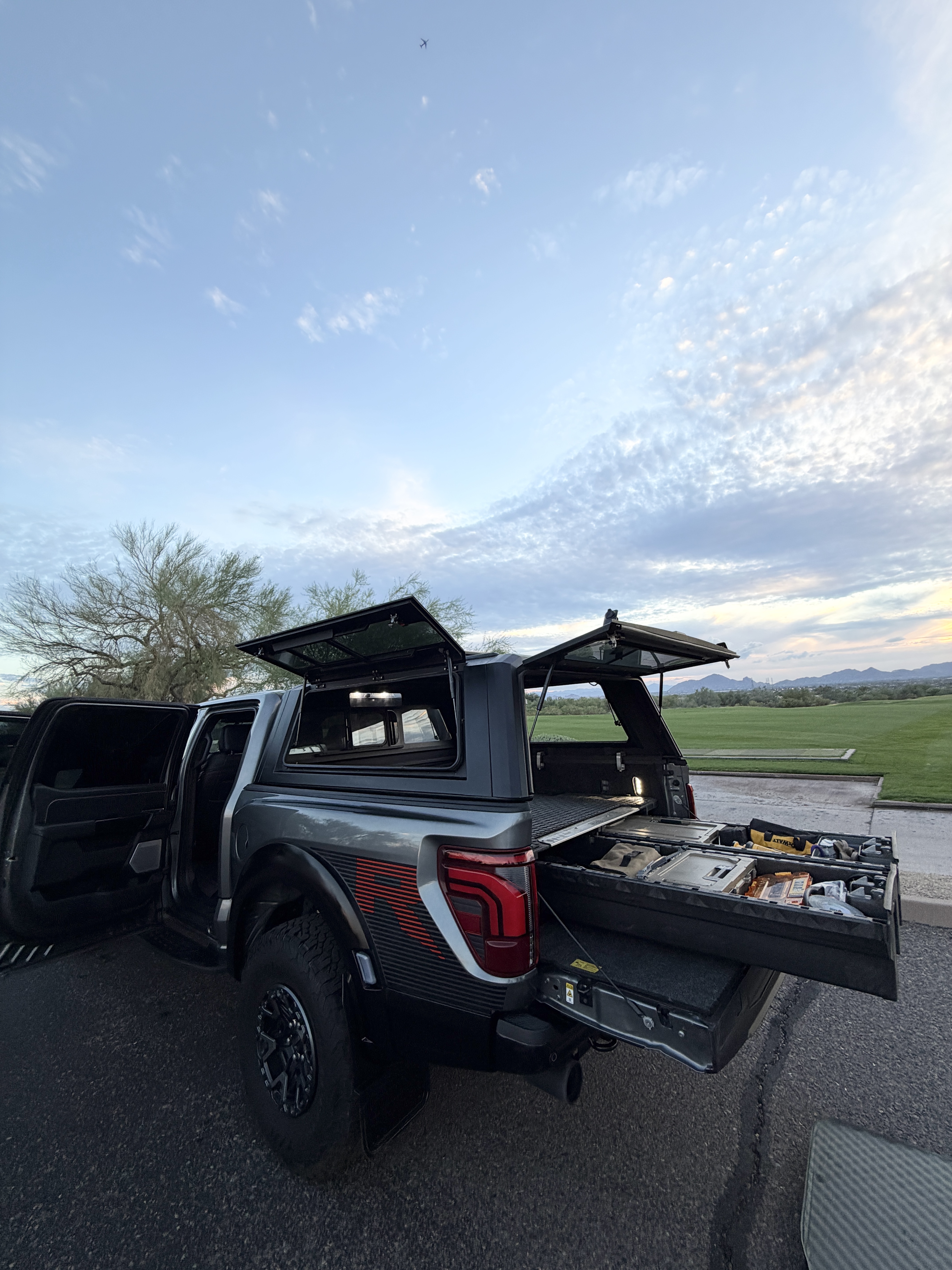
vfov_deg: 102.1
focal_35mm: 14
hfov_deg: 85.7
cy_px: 635
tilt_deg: +6.1
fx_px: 513
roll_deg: +5.2
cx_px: 476
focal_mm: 2.22
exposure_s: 1/121
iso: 64
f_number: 2.2
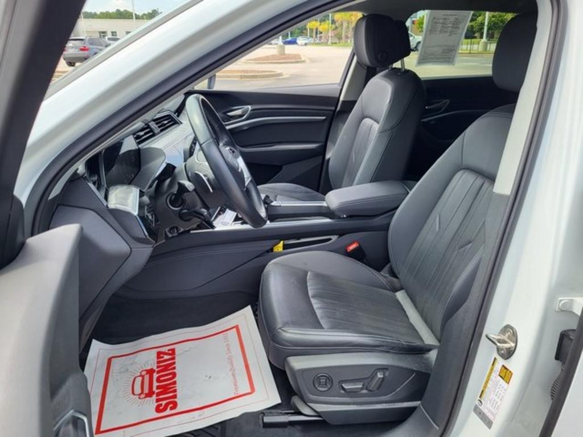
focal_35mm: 26
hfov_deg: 67.3
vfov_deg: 53.1
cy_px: 218
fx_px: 438
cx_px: 292
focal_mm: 5.4
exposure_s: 1/460
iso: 40
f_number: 1.8
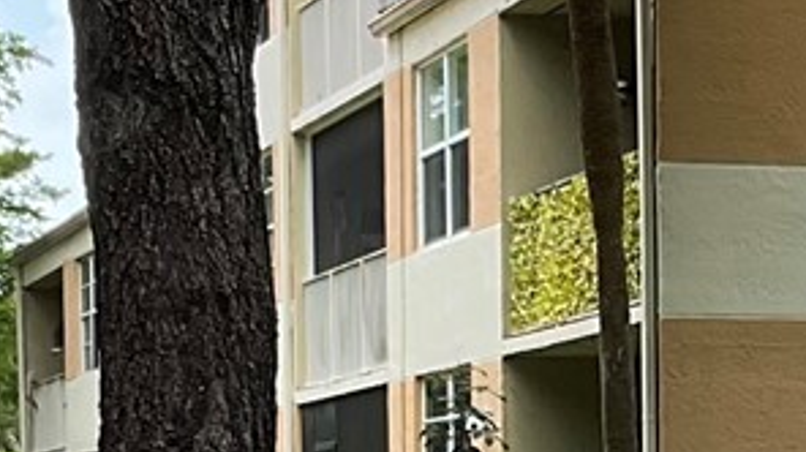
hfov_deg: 12.5
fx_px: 3652
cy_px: 779
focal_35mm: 171
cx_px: 781
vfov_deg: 6.9
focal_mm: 3
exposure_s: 1/457
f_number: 1.8
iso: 16
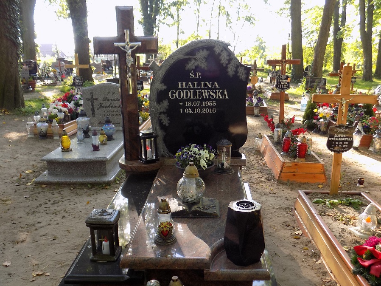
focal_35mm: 33
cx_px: 193
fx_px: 363
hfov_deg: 55.4
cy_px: 178
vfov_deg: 42.6
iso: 80
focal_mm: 4
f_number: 3.1
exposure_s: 1/80
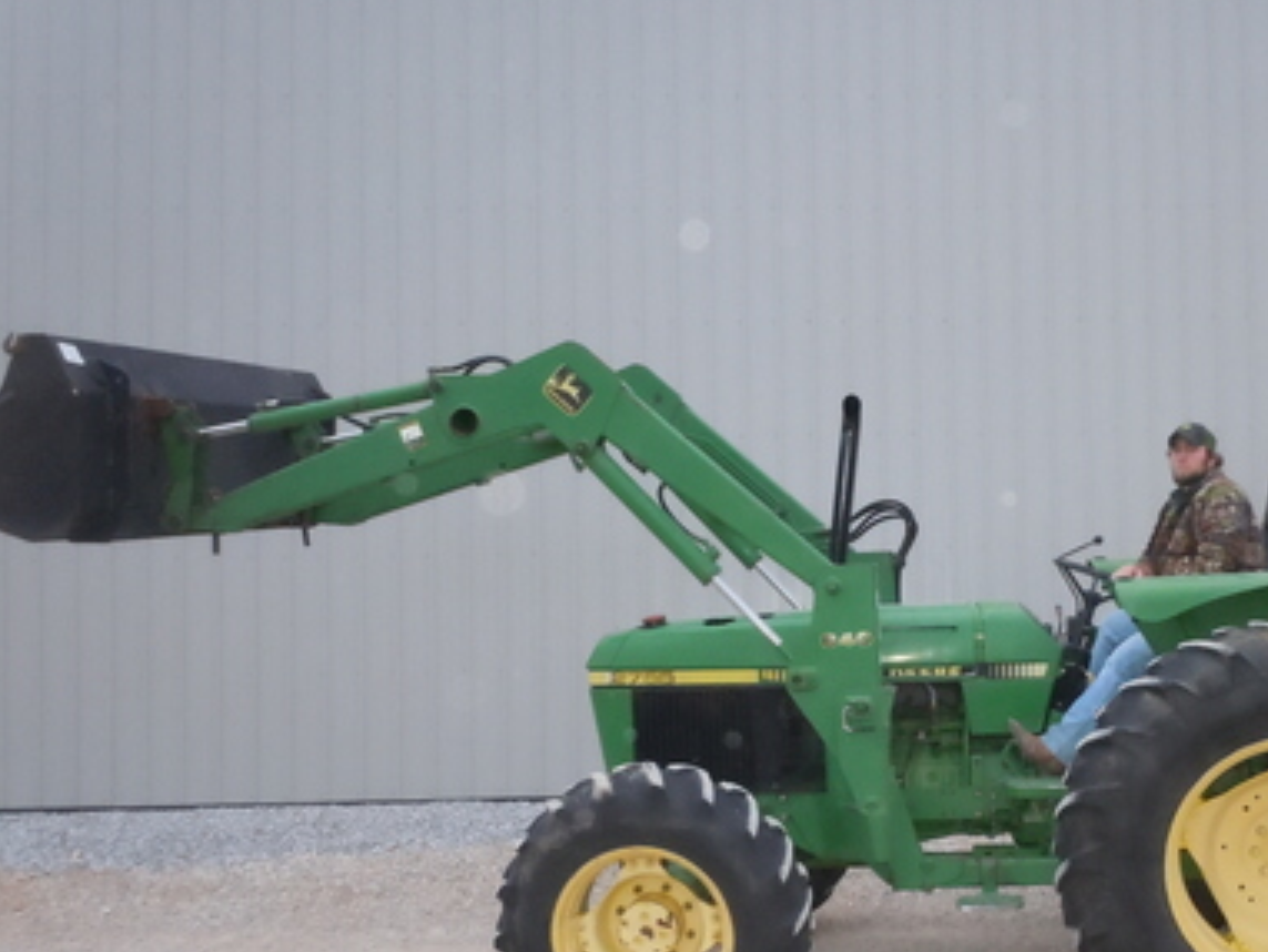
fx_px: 1466
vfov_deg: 35.8
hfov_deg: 45.6
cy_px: 579
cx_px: 902
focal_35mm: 40
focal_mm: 5
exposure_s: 1/25
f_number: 3.7
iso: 640
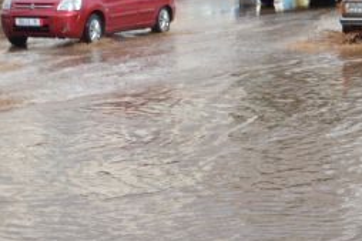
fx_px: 1711
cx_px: 217
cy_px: 84
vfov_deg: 8.0
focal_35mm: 170
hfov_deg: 12.1
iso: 100
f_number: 8
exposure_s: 1/250
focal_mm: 45
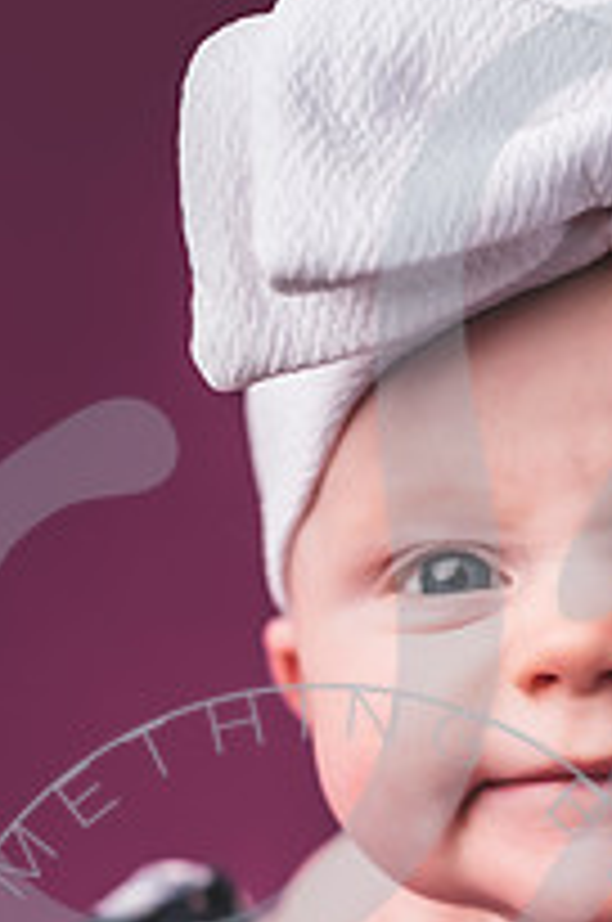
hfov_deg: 12.3
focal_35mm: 110
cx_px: 526
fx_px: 2814
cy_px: 760
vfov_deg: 18.4
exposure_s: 1/320
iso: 320
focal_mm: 50
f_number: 2.8
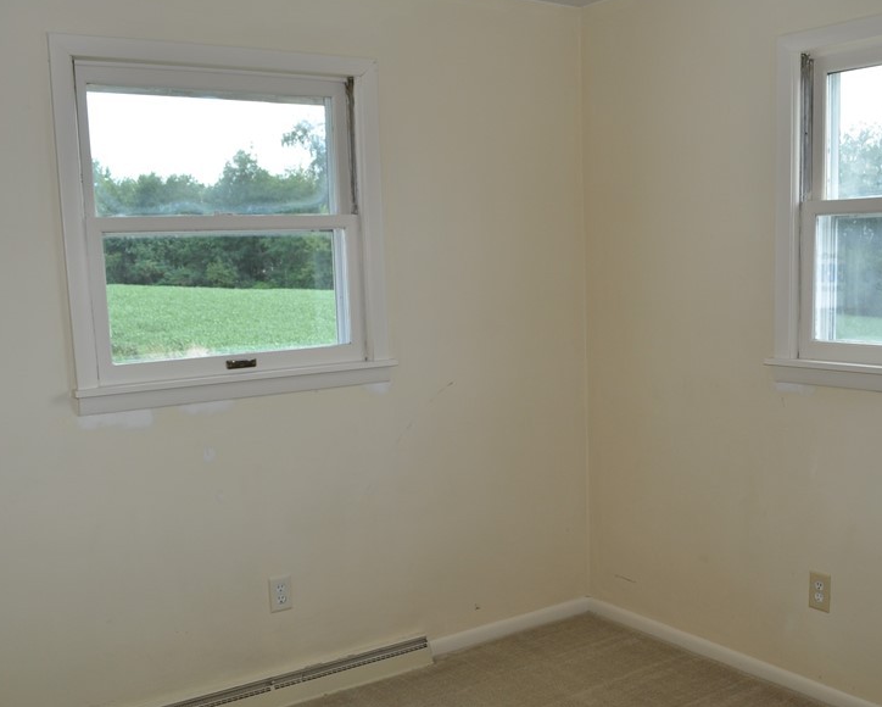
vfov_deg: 39.0
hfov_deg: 47.7
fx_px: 992
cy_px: 428
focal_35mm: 38
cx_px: 515
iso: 200
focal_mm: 18
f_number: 5.6
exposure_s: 1/125
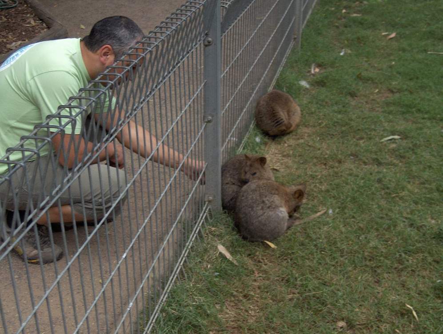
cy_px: 167
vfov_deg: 26.6
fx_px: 705
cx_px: 222
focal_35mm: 55
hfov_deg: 34.9
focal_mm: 11.4
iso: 191
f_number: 3.2
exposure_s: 1/194
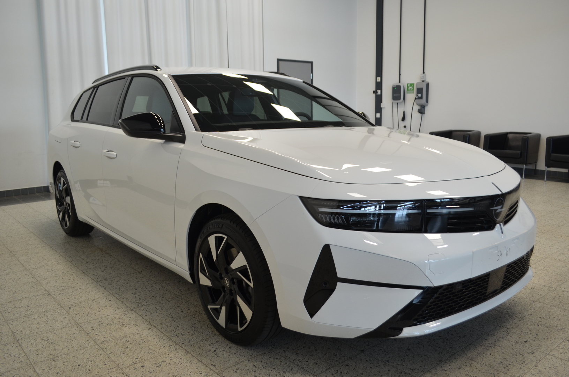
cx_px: 284
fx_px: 473
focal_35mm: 30
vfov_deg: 43.4
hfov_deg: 62.0
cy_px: 188
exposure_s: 1/60
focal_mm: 20
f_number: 4
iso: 400
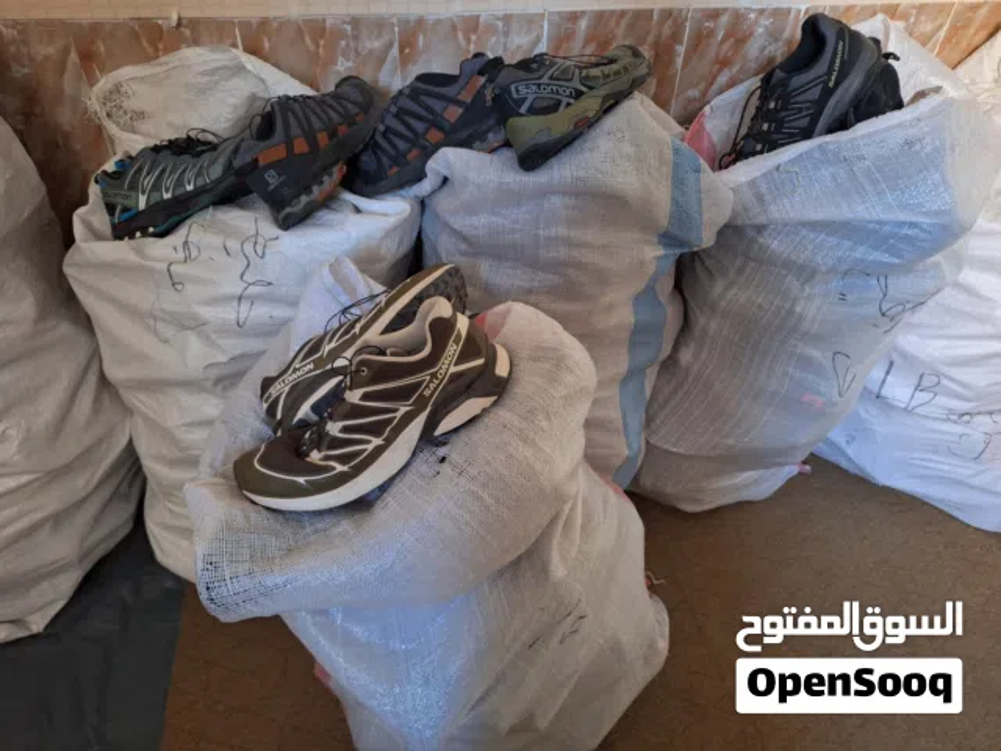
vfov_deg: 58.9
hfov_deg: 73.9
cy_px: 376
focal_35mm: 23
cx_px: 500
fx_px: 665
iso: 500
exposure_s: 1/20
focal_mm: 5.54
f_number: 1.8
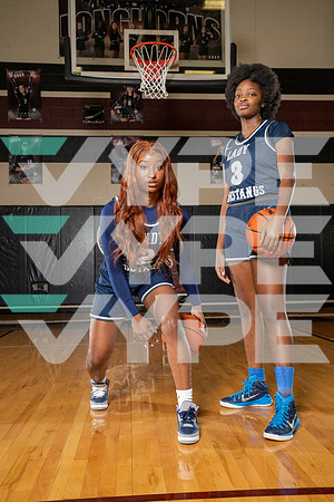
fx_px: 515
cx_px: 167
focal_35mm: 37
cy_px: 251
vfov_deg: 51.9
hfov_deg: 35.9
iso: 320
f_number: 7.1
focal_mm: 37
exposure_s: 1/250
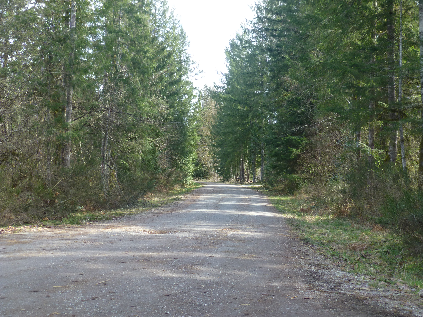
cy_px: 158
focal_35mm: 51
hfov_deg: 37.5
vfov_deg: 28.6
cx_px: 212
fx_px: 623
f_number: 4.4
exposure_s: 1/100
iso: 100
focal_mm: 9
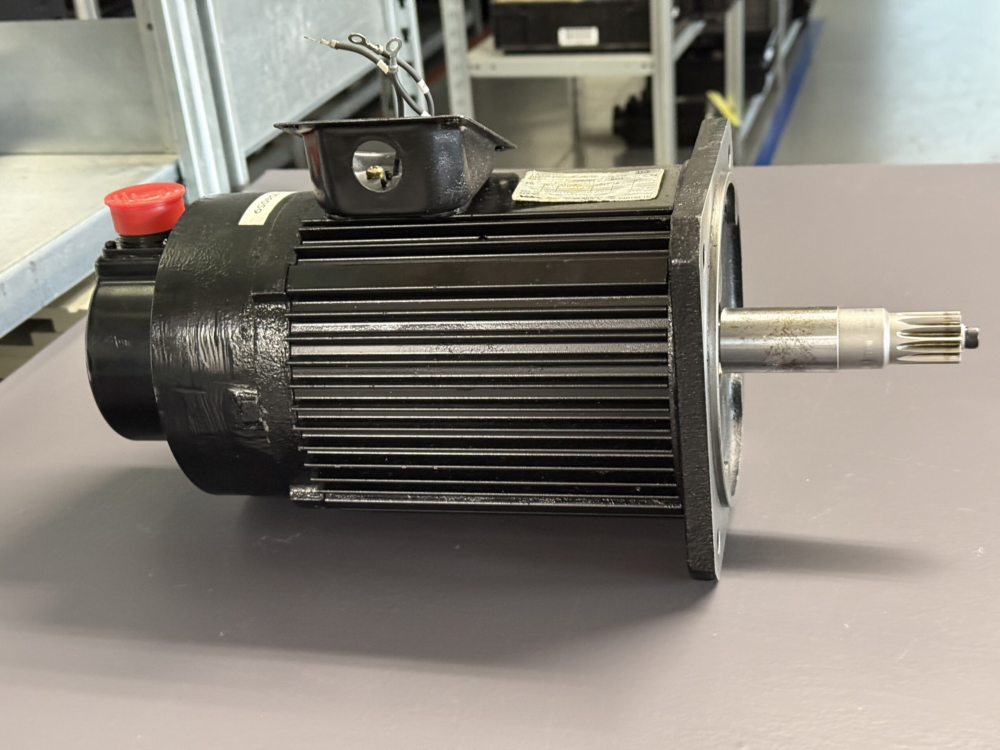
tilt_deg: -25.0
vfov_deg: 30.3
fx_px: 1387
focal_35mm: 48
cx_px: 500
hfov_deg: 39.7
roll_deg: +5.2
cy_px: 375
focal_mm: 6.76
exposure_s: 1/25
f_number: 1.78
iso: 500
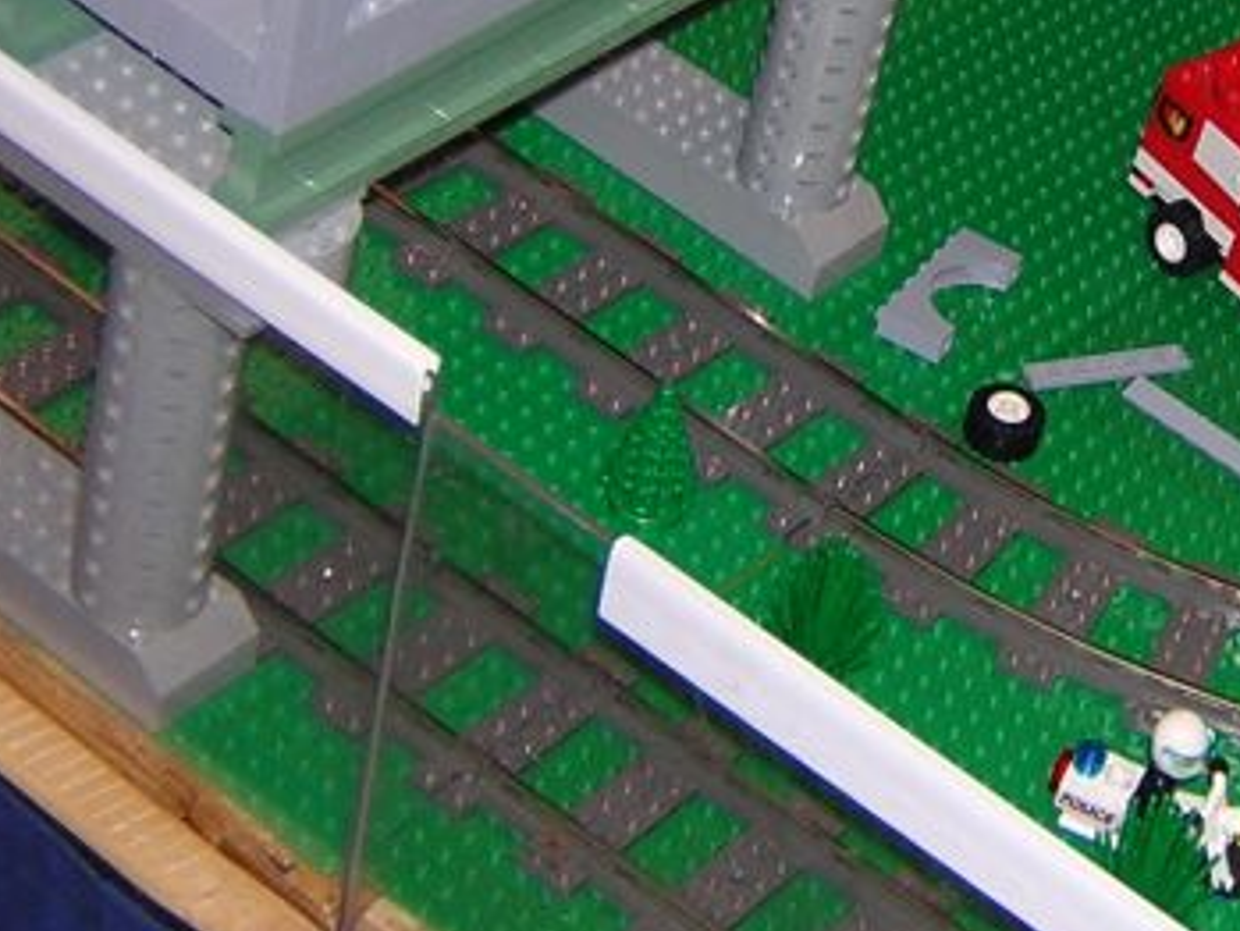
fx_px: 4193
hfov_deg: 16.6
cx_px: 1165
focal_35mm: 117
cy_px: -21
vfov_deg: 12.5
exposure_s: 1/60.1
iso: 100
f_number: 3.1
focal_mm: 6.6
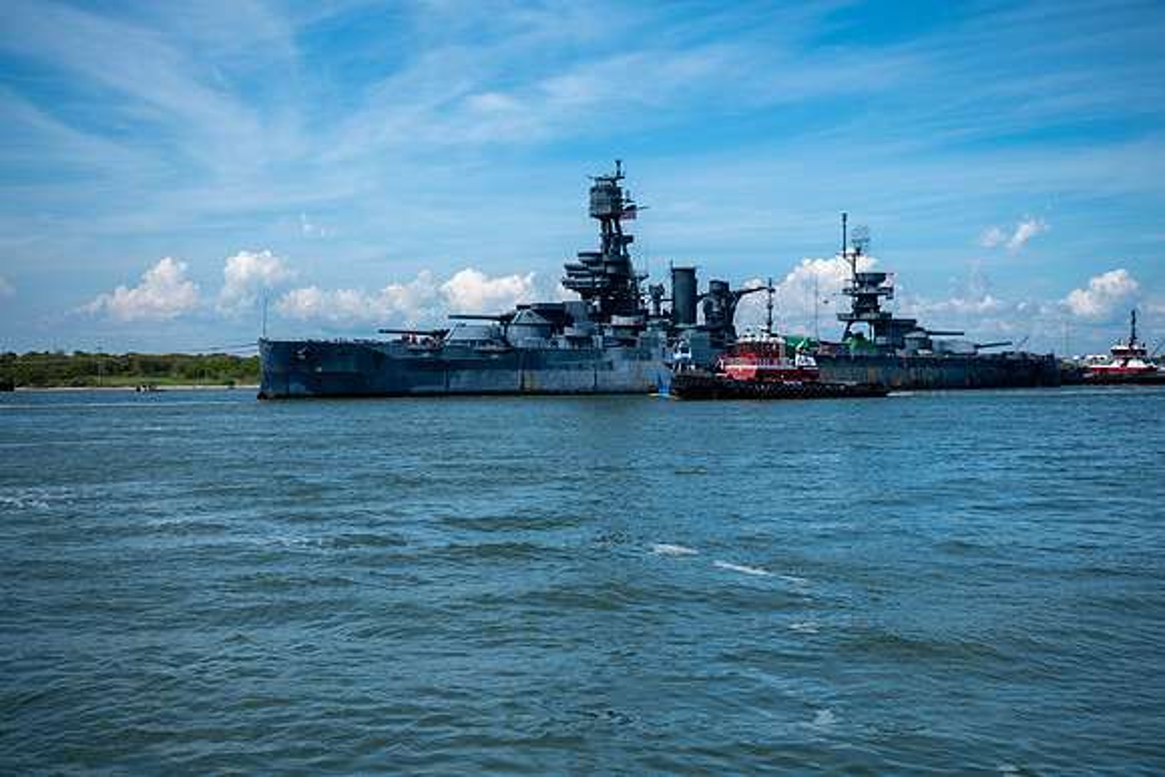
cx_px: 582
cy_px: 388
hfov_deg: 42.7
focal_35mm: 46
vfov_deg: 29.3
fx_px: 1489
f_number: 4
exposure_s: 1/2200
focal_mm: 30.8
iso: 160
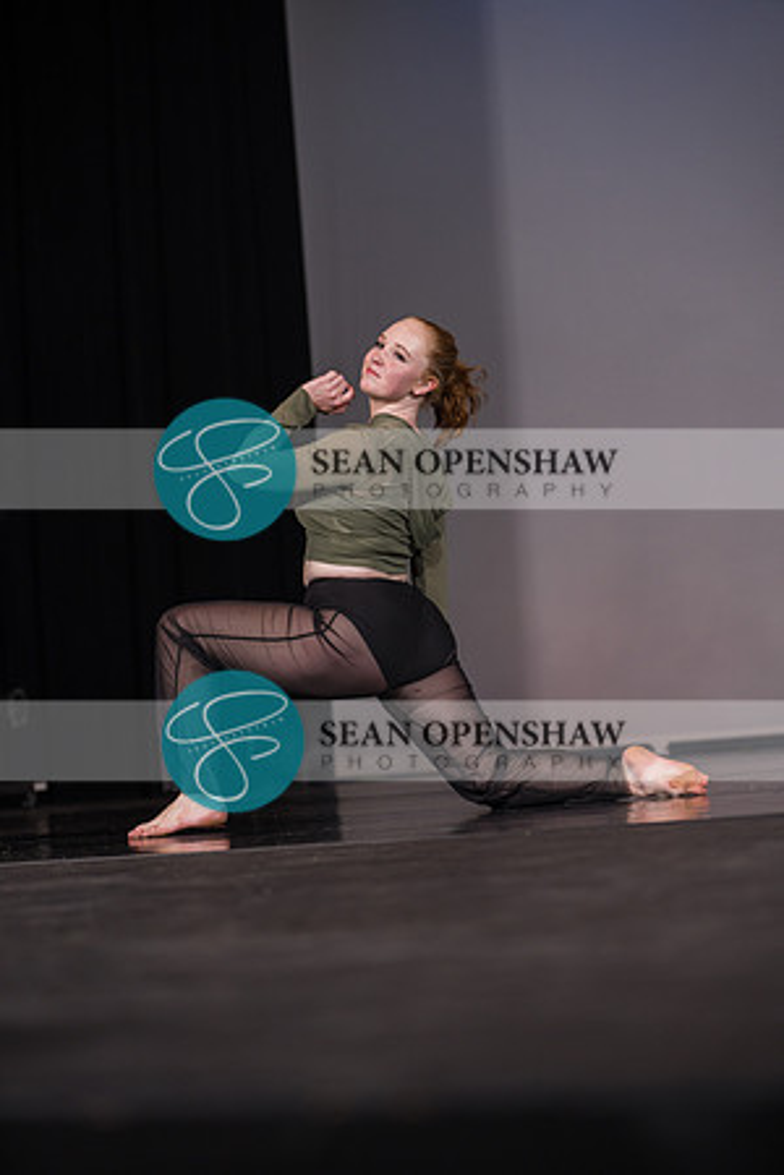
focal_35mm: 70
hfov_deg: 19.5
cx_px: 392
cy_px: 588
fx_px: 2286
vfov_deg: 28.8
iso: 400
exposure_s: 1/500
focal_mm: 70
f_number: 3.2
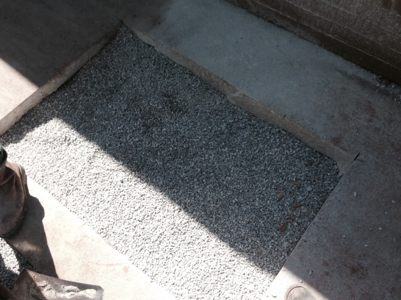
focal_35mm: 33
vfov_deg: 42.9
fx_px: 382
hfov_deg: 55.4
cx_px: 200
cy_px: 150
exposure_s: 1/1323
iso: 50
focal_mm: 4.12
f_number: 2.4
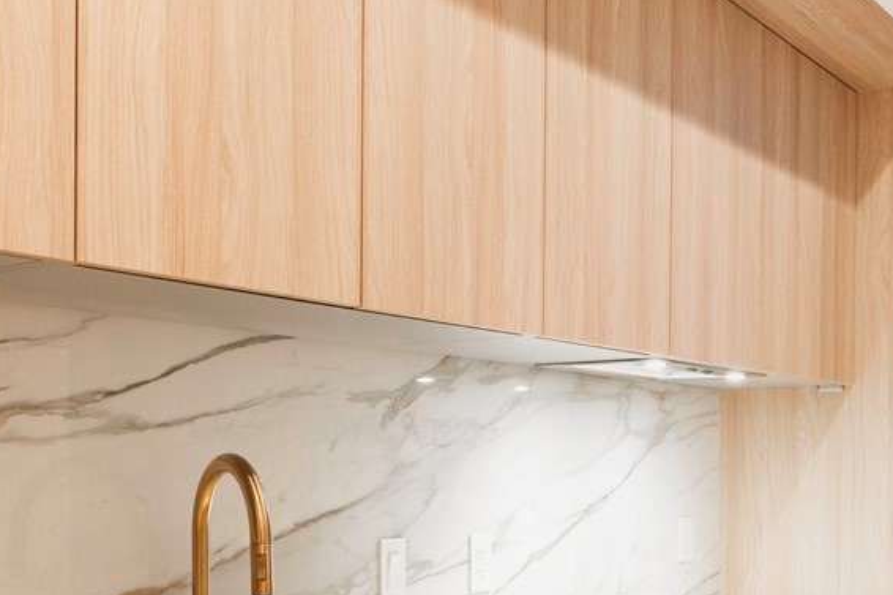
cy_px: 482
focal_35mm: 50
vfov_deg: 26.7
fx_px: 1227
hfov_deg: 40.0
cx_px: 439
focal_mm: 11
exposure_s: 1/5
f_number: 7.1
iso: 400
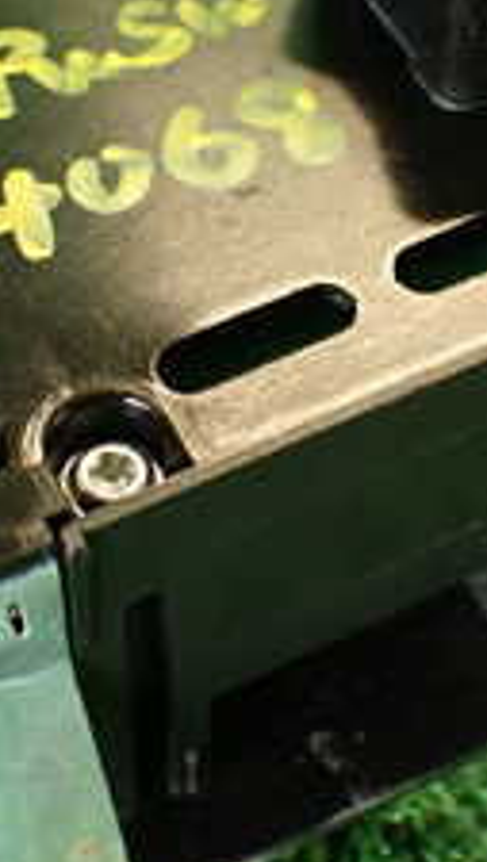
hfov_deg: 13.9
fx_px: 1992
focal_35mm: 87
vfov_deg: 24.4
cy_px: 306
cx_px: 288
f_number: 2.3
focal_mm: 5.4
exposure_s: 1/30
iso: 250
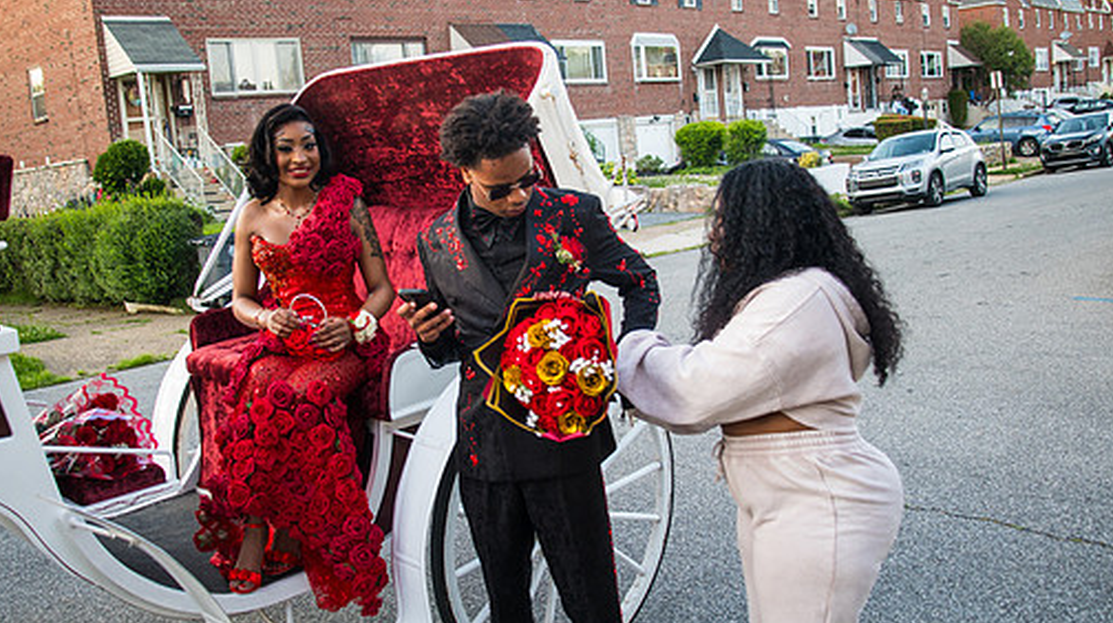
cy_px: 299
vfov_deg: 33.6
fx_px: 1032
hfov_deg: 56.7
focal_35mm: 35
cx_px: 539
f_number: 3.7
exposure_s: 1/125
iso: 800
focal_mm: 28
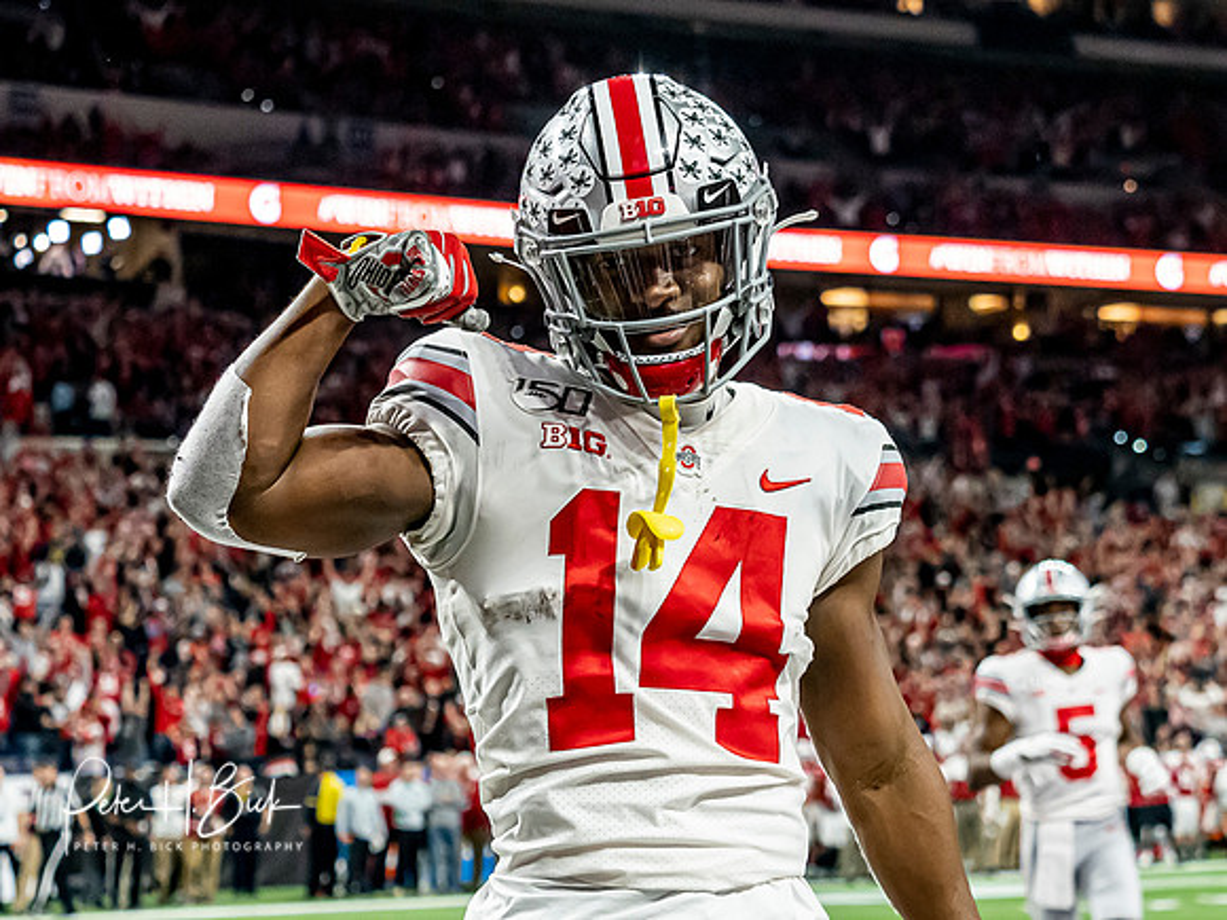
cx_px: 676
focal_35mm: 115
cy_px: 400
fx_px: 4086
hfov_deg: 17.1
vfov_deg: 12.8
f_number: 2.8
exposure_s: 1/1000
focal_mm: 40
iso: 2000
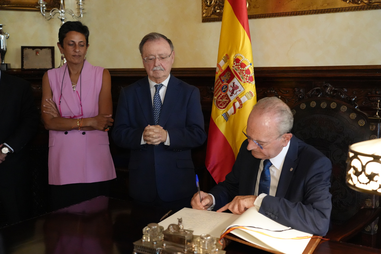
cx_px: 190
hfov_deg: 41.9
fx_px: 497
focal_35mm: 47
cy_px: 127
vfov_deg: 28.6
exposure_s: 1/160
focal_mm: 47
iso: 10000
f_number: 4
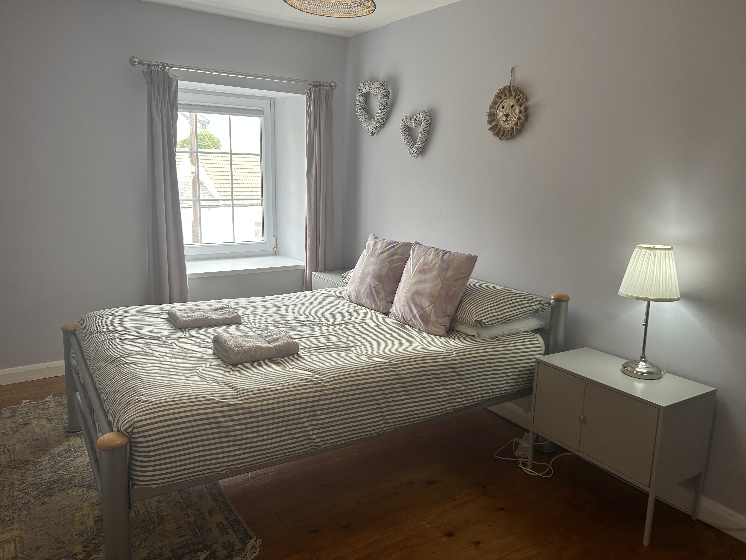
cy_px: 280
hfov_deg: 67.3
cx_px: 373
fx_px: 560
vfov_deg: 53.1
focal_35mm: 26
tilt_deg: -11.2
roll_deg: -1.3
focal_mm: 5.7
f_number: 1.5
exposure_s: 1/121
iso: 64
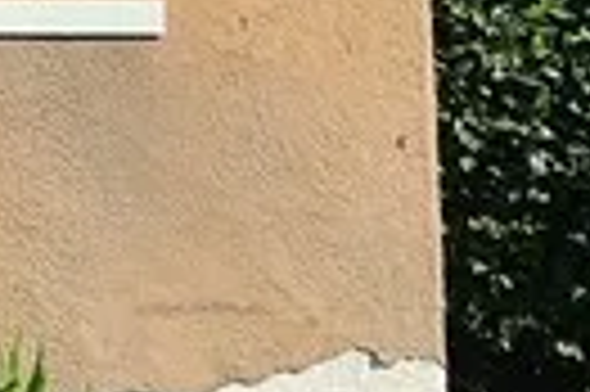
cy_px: -311
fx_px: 1735
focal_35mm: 106
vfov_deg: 11.9
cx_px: -698
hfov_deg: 14.7
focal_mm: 2.2
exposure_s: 1/2222
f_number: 2.2
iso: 50
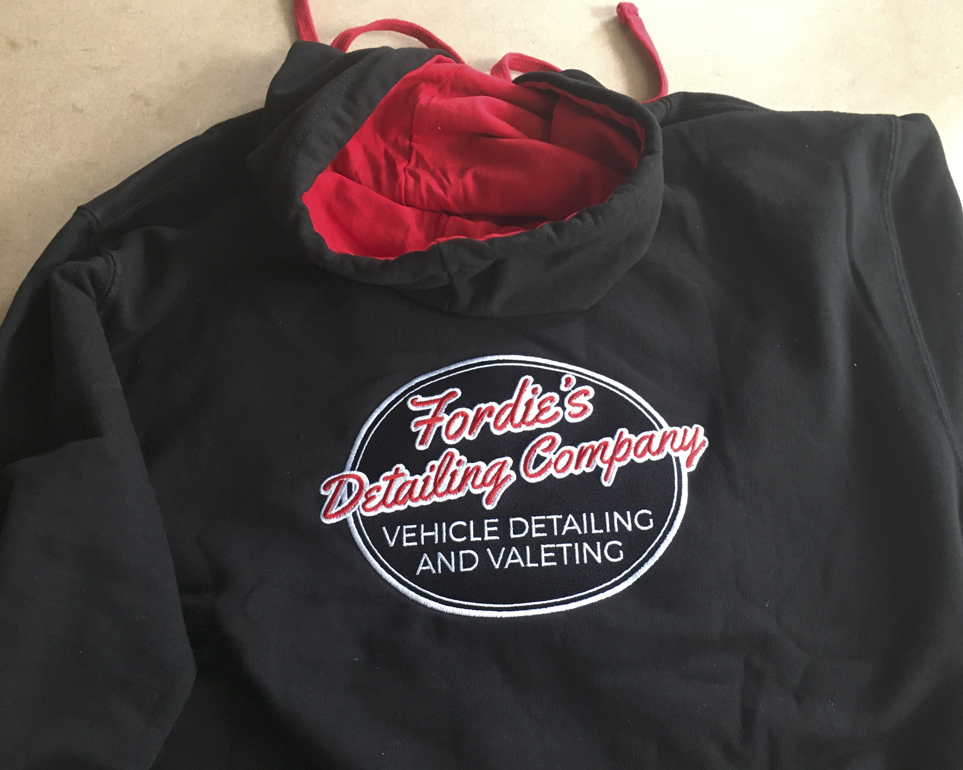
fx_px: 883
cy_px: 384
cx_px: 524
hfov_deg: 57.1
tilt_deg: -67.7
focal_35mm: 31
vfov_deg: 47.1
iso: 200
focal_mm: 4.15
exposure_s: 1/33
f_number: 2.2
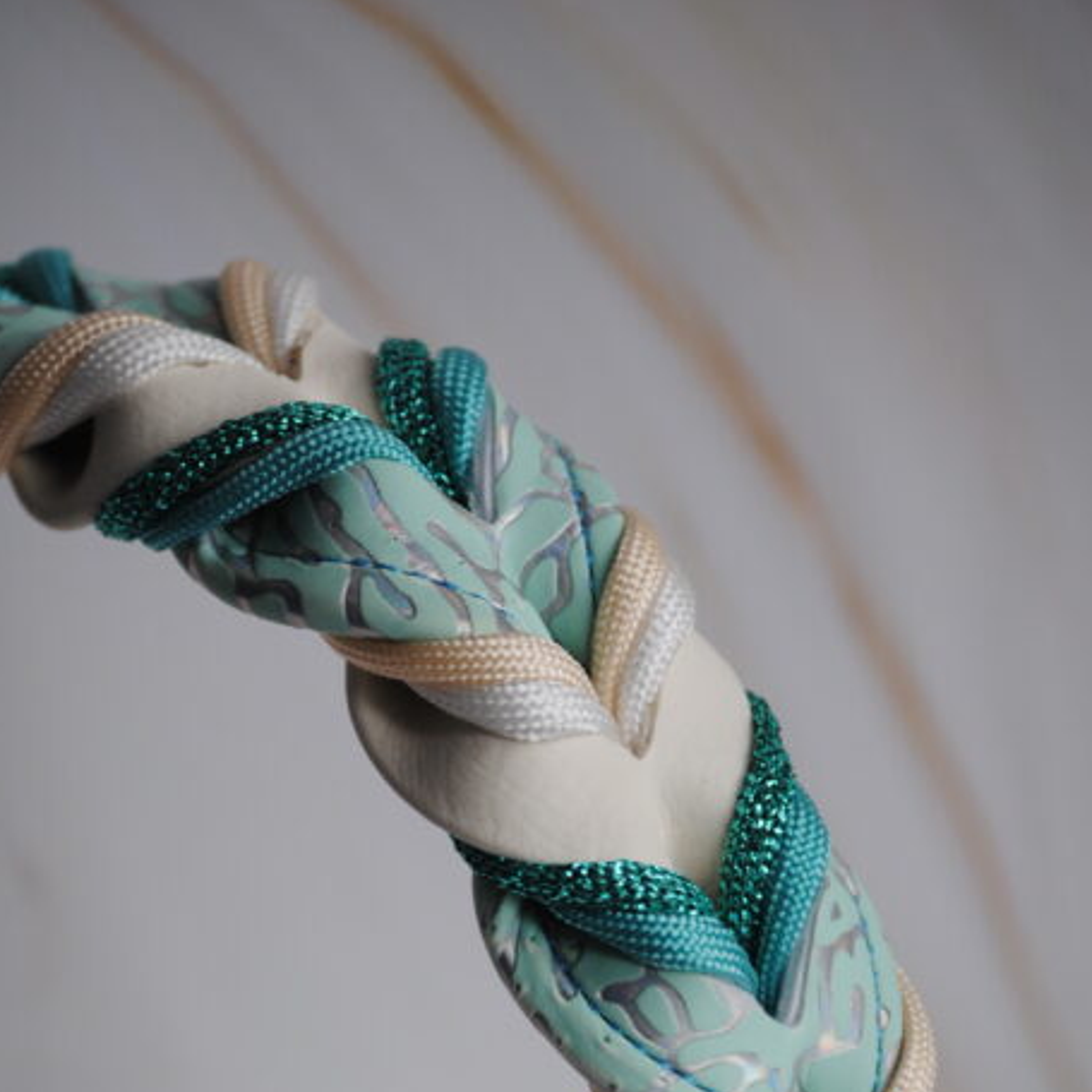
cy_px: 838
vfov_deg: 6.6
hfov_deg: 6.6
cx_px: 514
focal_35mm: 264
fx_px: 9416
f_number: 4.8
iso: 200
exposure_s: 1/160
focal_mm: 105
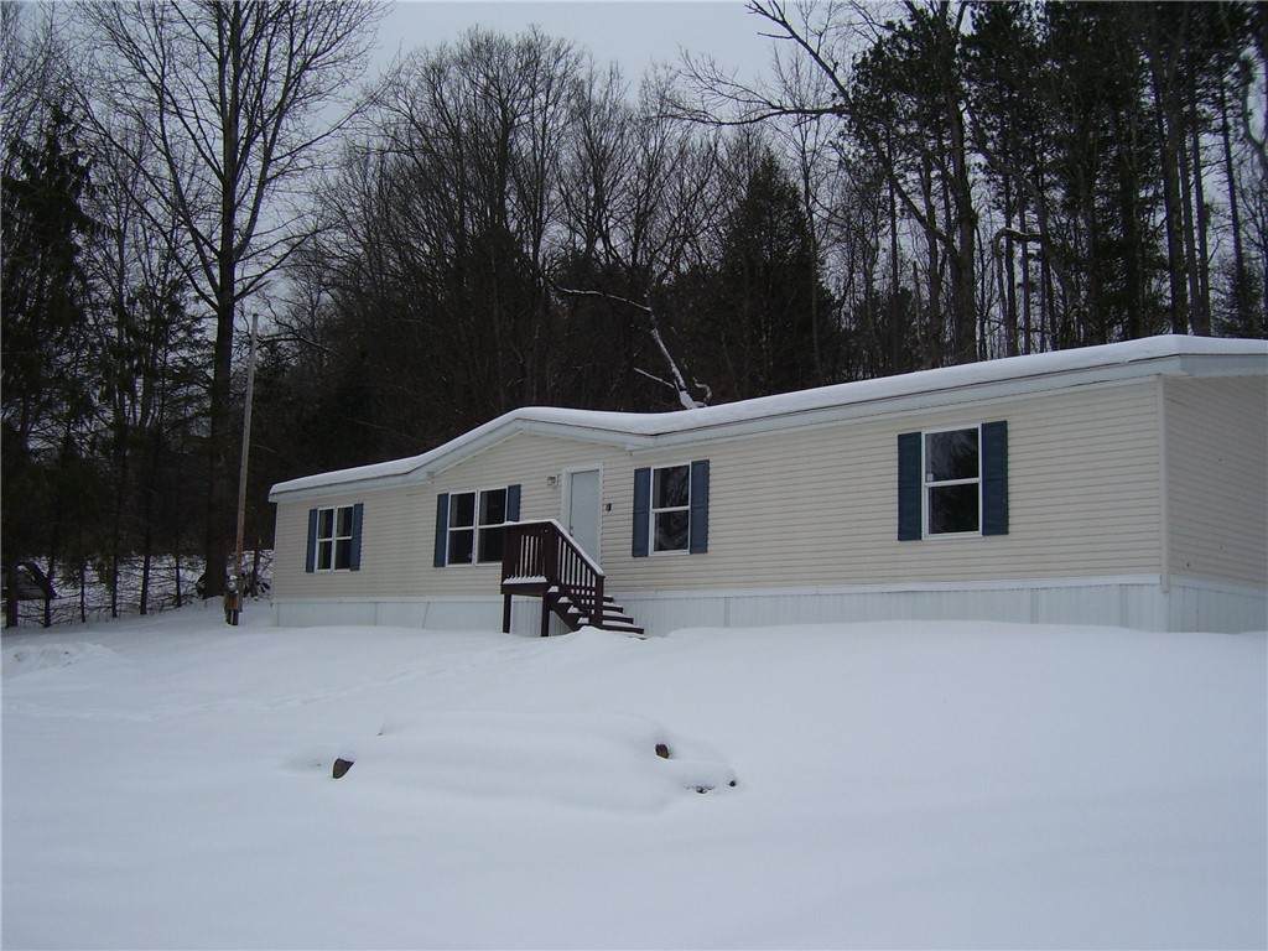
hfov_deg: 54.0
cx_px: 634
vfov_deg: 41.8
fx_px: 1245
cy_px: 476
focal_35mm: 34
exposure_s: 1/500
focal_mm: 5.6
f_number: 4.8
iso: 80
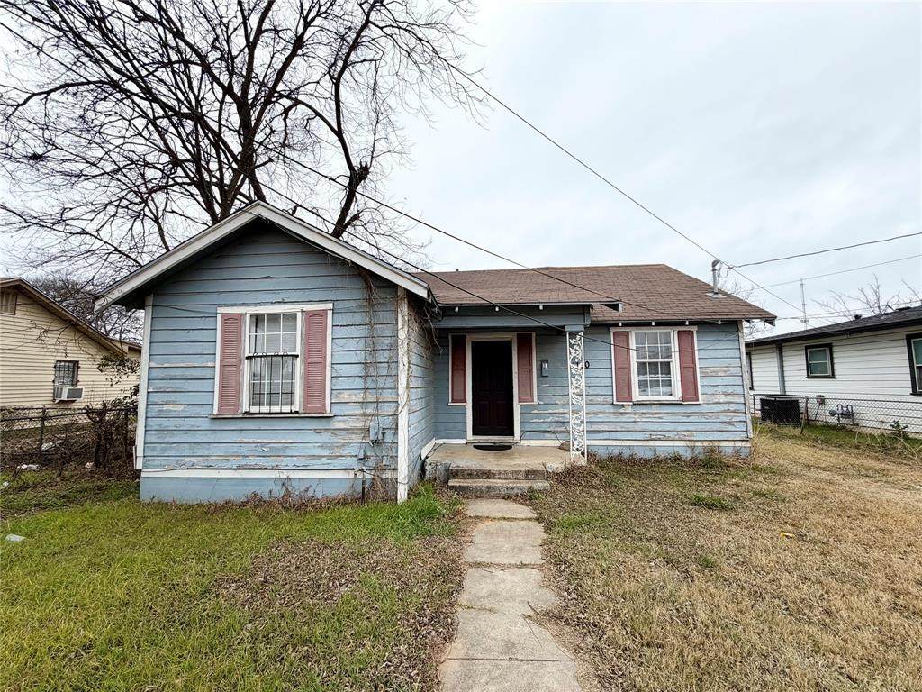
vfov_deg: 85.7
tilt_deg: +5.0
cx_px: 461
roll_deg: +0.3
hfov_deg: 102.1
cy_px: 346
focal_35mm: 14
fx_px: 373
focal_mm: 2.22
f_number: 2.2
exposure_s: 1/631
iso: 40
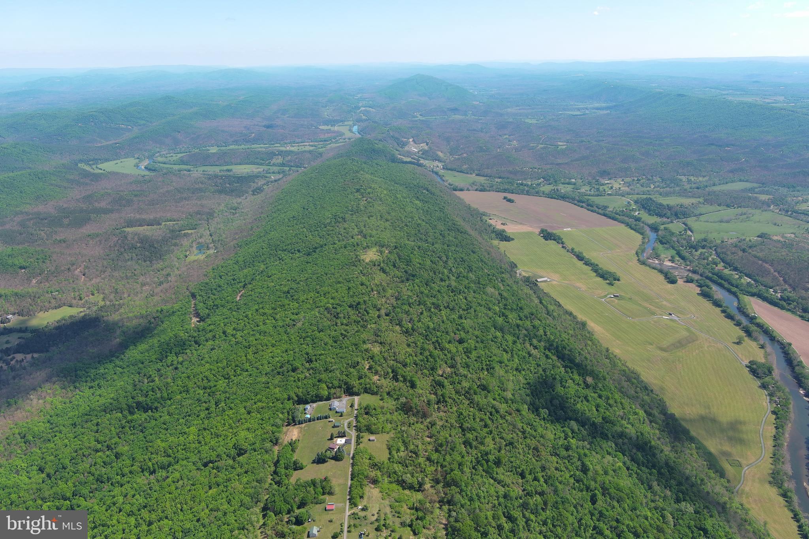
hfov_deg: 63.7
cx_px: 404
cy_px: 270
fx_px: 652
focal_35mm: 29
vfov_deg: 45.0
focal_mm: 10.57
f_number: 2.8
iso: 100
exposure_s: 1/883
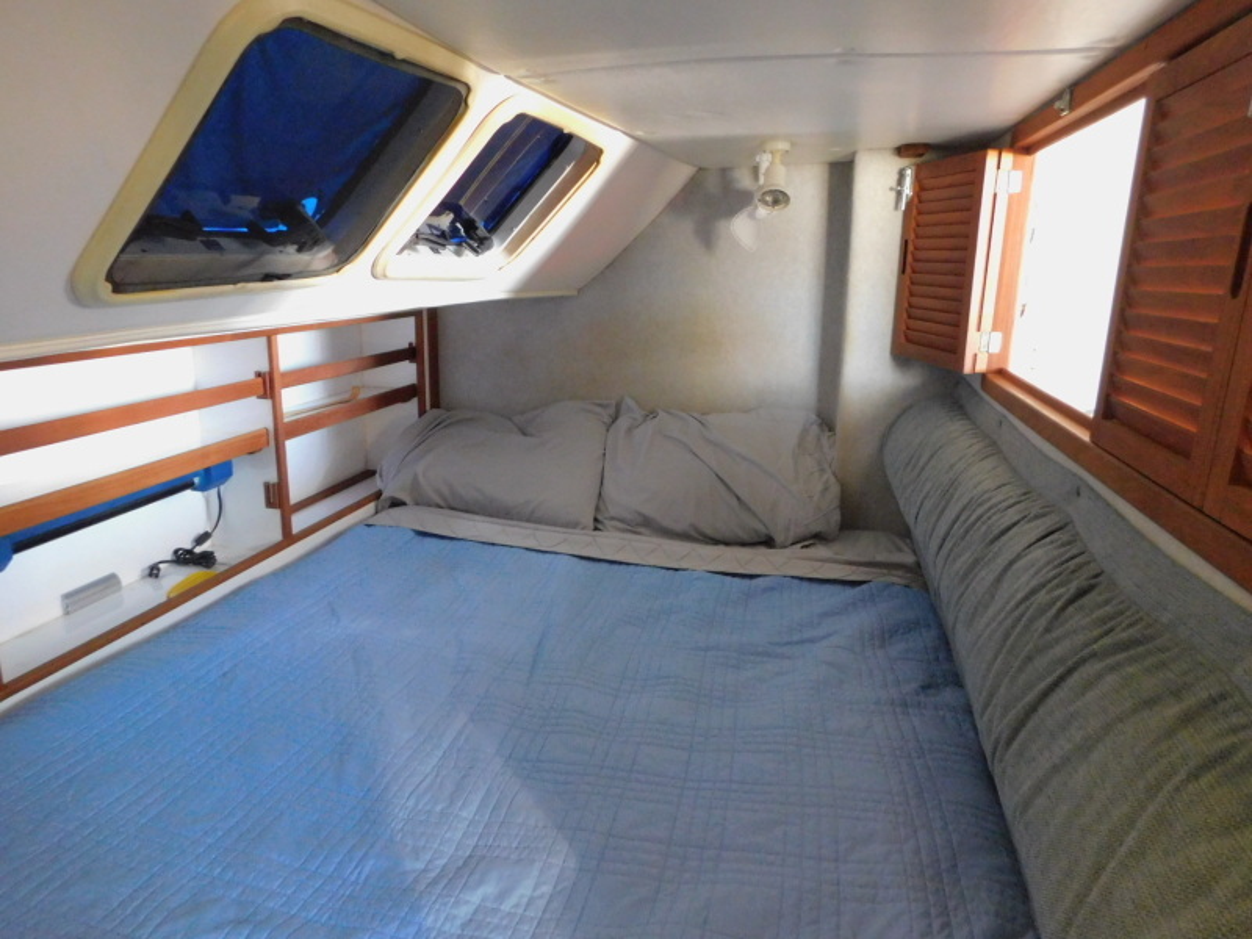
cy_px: 470
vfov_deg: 58.9
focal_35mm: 23
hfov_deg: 73.9
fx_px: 832
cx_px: 626
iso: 800
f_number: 3
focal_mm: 4
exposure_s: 1/8
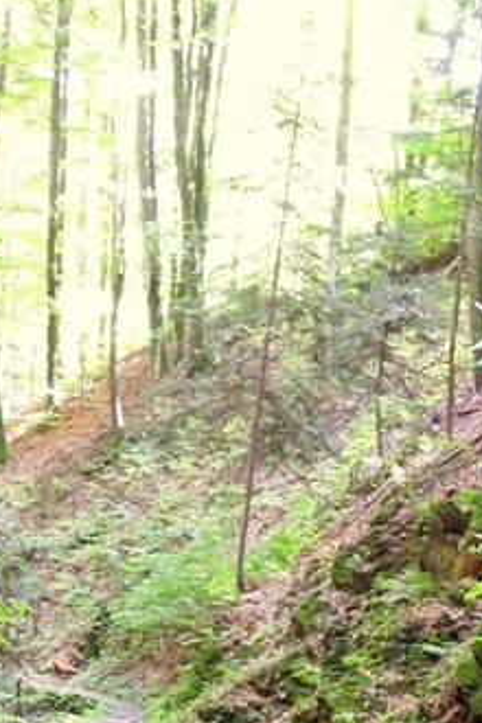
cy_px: 870
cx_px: 432
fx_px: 2028
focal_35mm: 101
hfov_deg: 13.4
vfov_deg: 19.1
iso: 400
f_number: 3.2
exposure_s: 1/15
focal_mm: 7.1
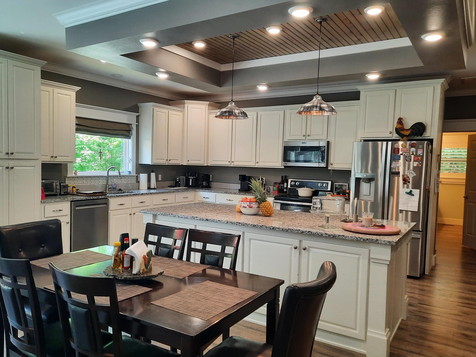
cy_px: 189
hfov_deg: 63.3
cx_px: 213
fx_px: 385
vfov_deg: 49.7
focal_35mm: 28
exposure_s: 1/60
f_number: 2
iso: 160
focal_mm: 4.6
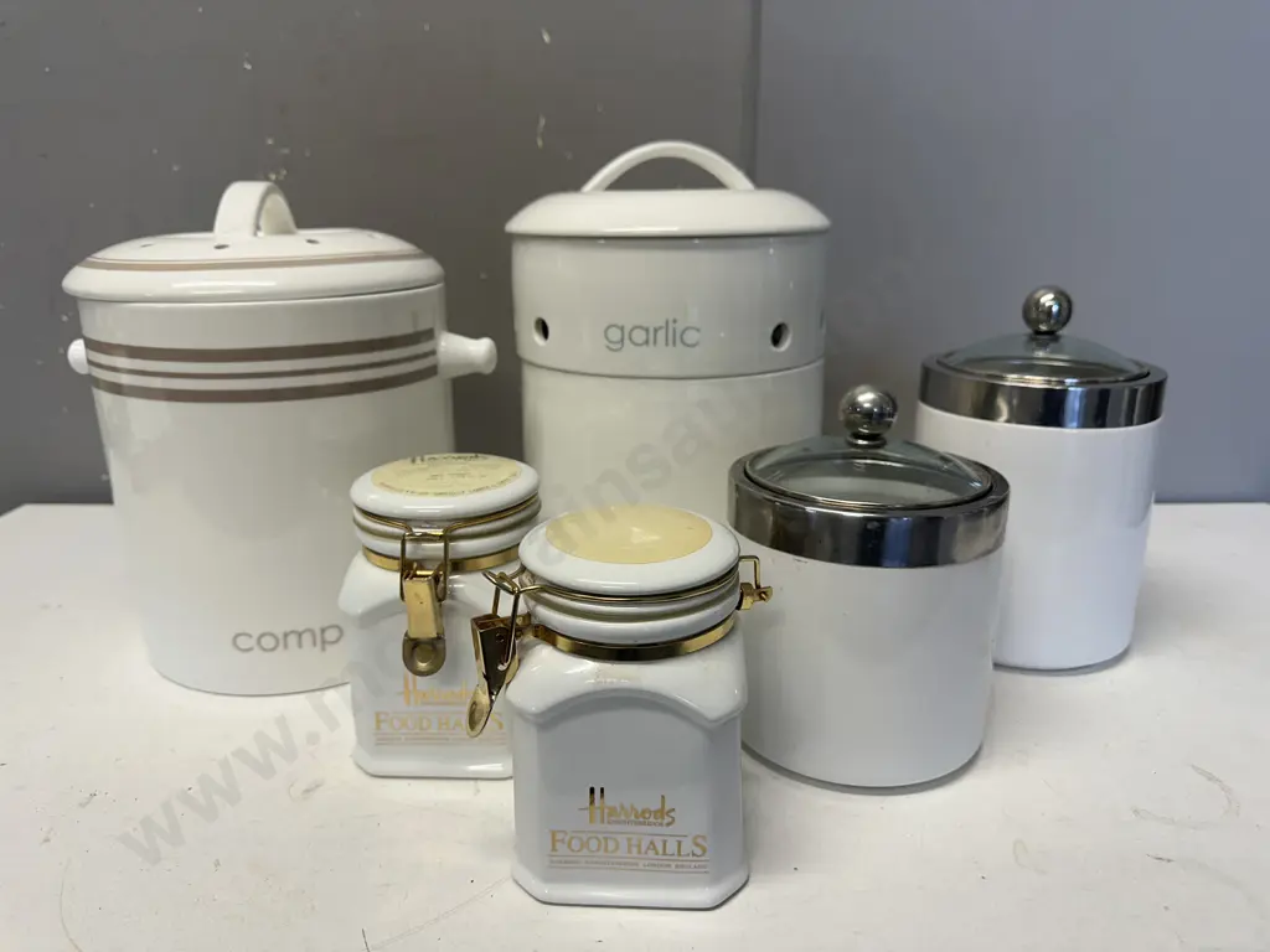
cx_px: 635
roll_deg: +0.2
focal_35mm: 24
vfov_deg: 56.8
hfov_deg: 71.6
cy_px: 476
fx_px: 881
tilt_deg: -15.9
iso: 80
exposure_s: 1/100
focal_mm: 6.86
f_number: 1.78
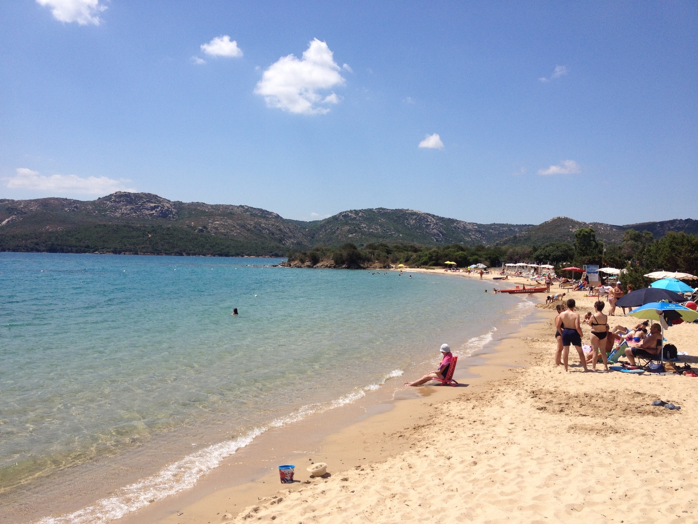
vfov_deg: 40.7
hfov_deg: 52.6
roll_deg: -1.4
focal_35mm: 35
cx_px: 349
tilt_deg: -3.2
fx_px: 706
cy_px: 262
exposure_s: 1/2632
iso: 50
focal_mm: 4.28
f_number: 2.4
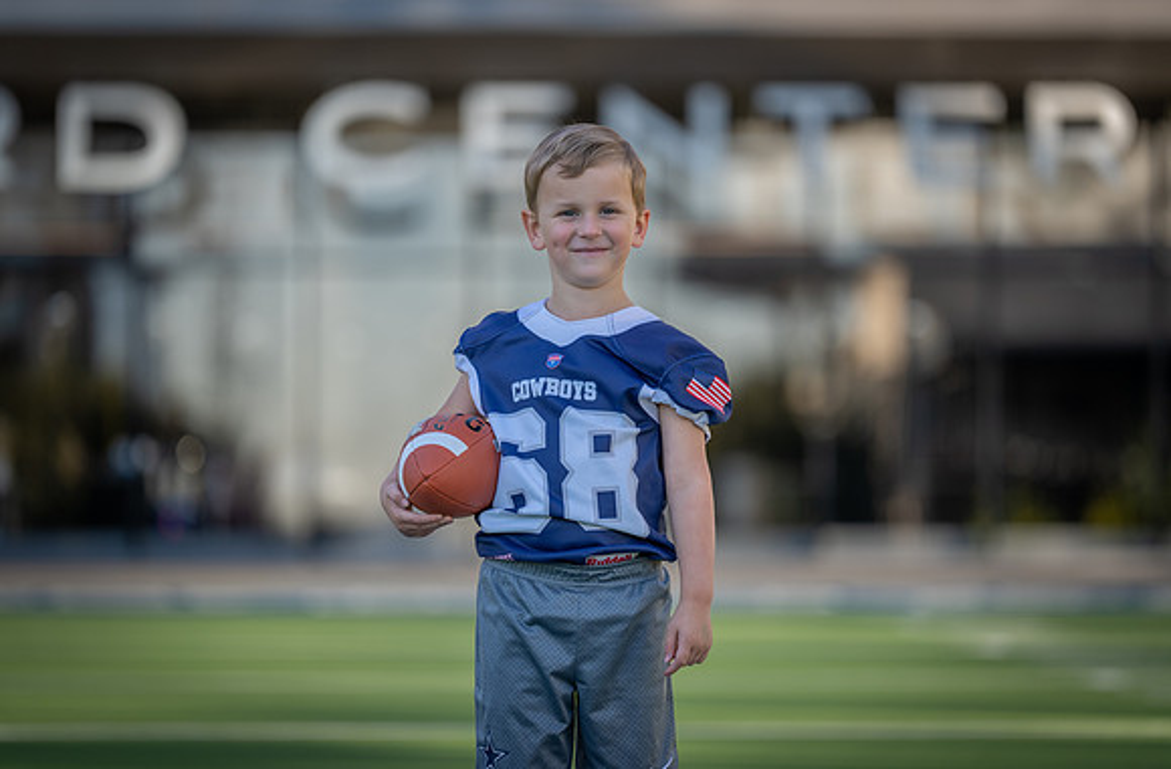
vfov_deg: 7.4
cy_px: 382
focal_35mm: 184
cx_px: 586
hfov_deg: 11.2
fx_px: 5945
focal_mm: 178
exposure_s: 1/500
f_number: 2.8
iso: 100
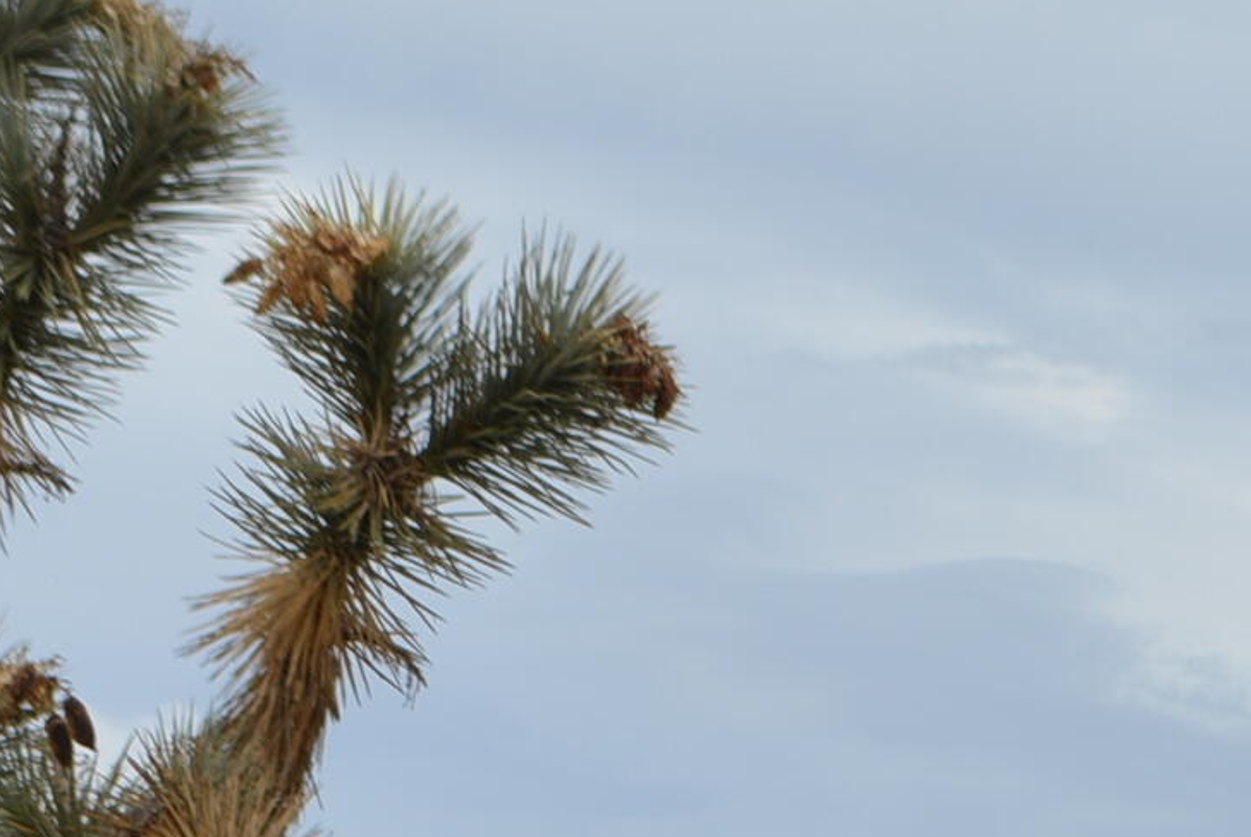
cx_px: 1241
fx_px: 11794
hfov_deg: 6.1
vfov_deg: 4.0
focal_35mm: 339
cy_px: 1193
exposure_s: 1/320
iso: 100
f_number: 9
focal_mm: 55
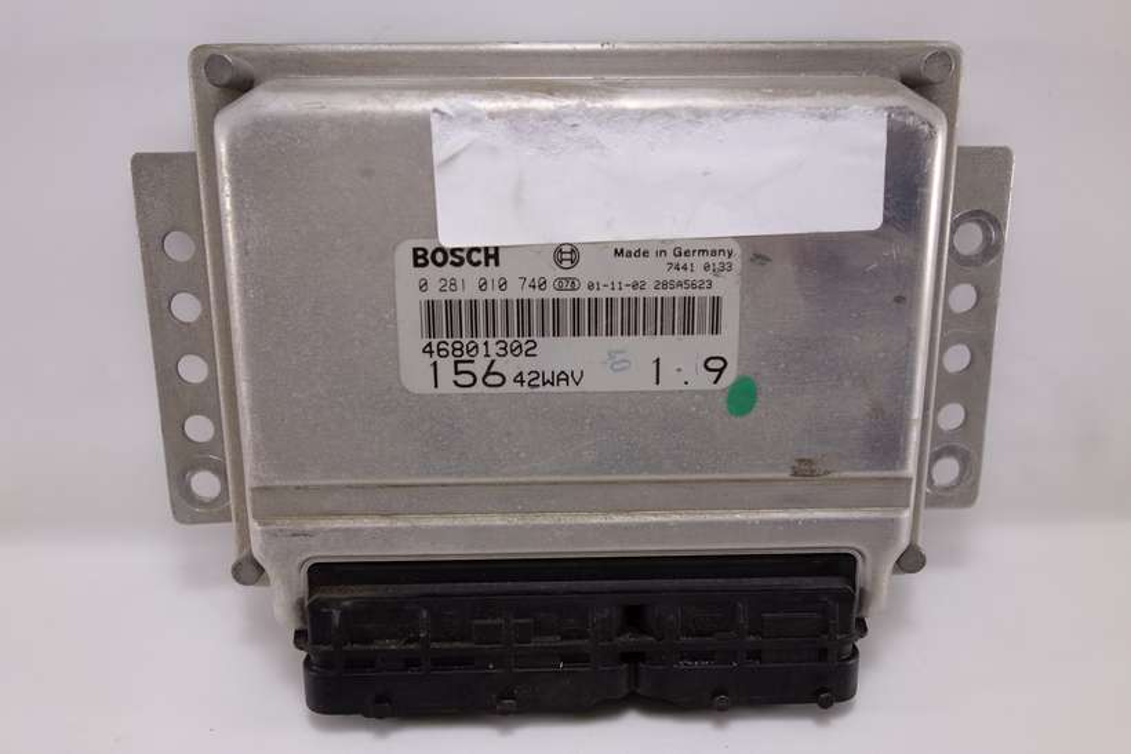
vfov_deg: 46.4
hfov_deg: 65.5
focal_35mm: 28
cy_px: 377
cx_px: 566
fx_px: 880
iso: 125
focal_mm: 10.4
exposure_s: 1/100
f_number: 2.5
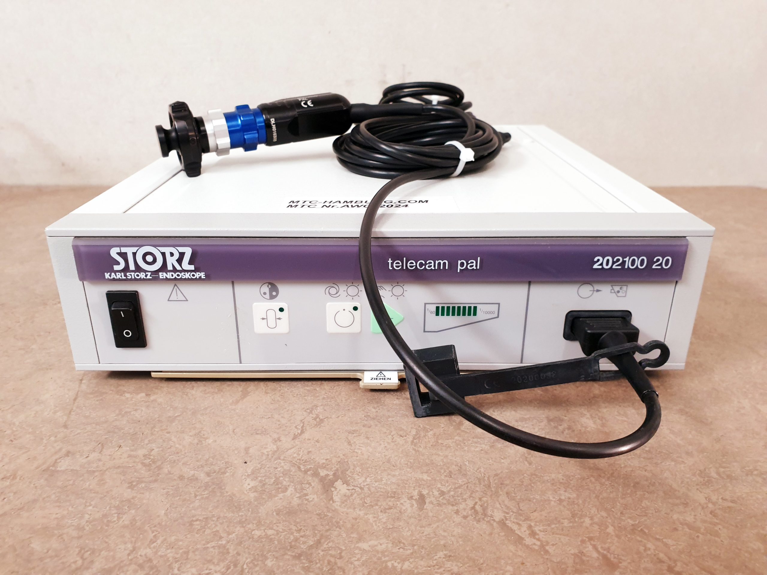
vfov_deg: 53.1
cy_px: 288
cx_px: 384
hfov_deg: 67.3
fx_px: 576
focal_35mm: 26
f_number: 2.4
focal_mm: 4.3
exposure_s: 1/33
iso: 320
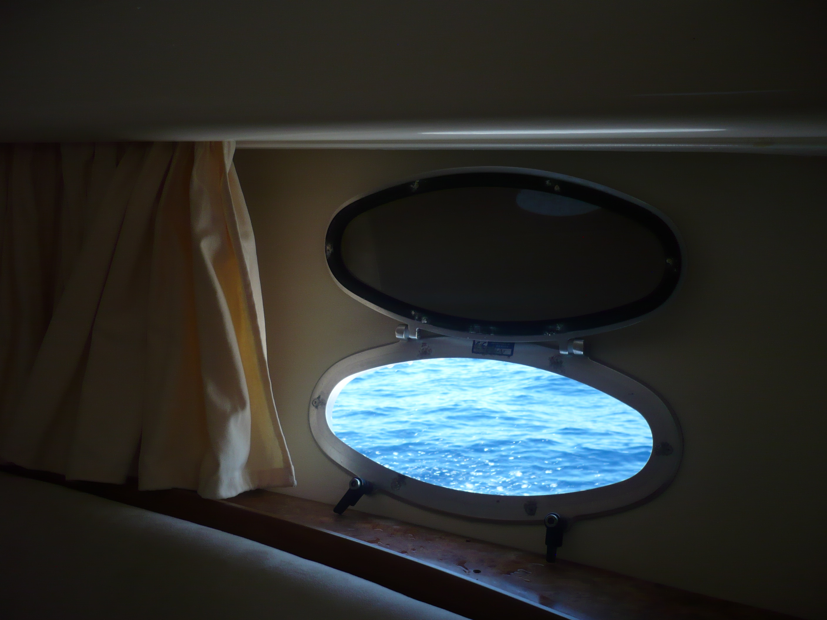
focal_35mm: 35
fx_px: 836
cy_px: 310
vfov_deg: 40.7
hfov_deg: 52.6
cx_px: 414
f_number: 2.8
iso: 100
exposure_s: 1/250
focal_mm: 5.8
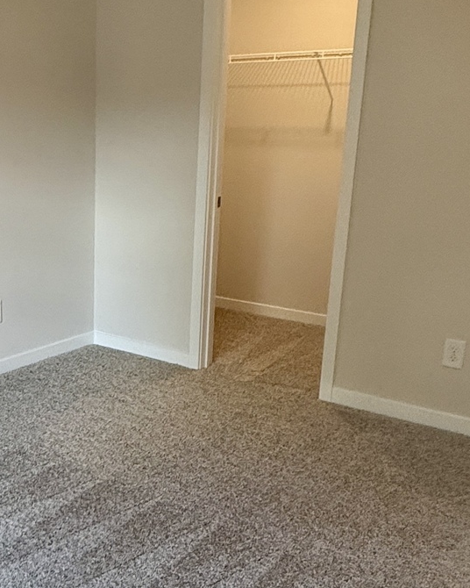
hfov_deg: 30.4
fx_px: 817
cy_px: 368
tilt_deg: -17.1
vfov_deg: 39.3
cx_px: 27
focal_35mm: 47
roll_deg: +1.1
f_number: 2.2
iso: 200
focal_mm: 2.22
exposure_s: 1/120
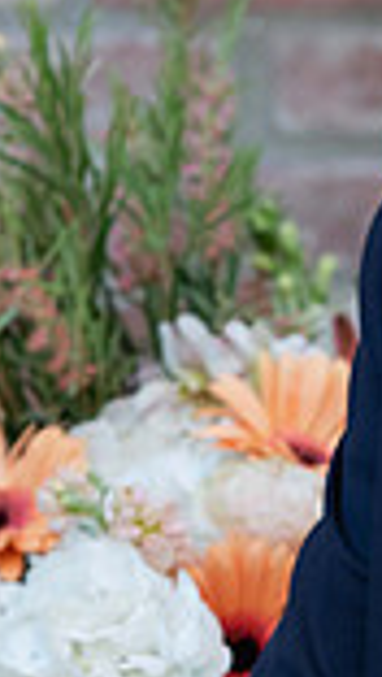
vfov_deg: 4.1
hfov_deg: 2.3
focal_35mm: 527
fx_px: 9469
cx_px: 625
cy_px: 67
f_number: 4.5
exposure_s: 1/800
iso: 800
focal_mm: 135
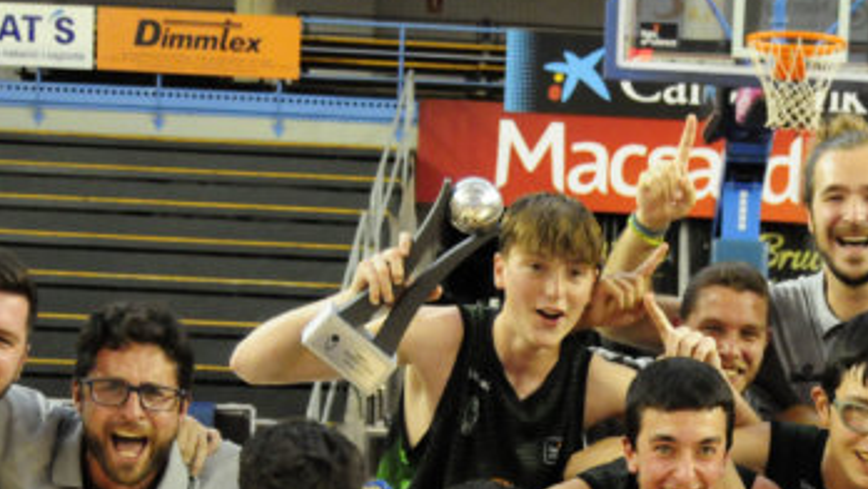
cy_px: 619
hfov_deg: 23.4
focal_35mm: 90
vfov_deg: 13.0
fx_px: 2072
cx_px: 676
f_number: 4
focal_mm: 26
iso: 3200
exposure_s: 1/500
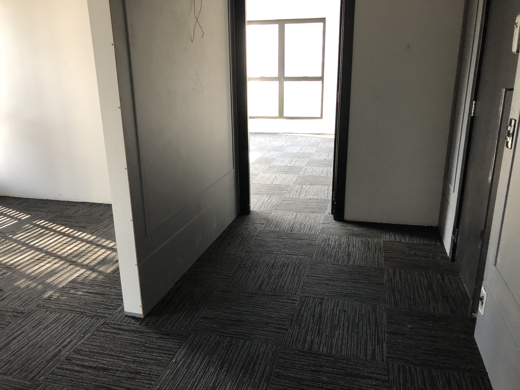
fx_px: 421
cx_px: 260
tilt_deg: -15.1
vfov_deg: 49.7
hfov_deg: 63.4
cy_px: 195
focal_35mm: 28
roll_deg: +0.0
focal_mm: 4
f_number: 1.8
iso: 100
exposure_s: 1/15
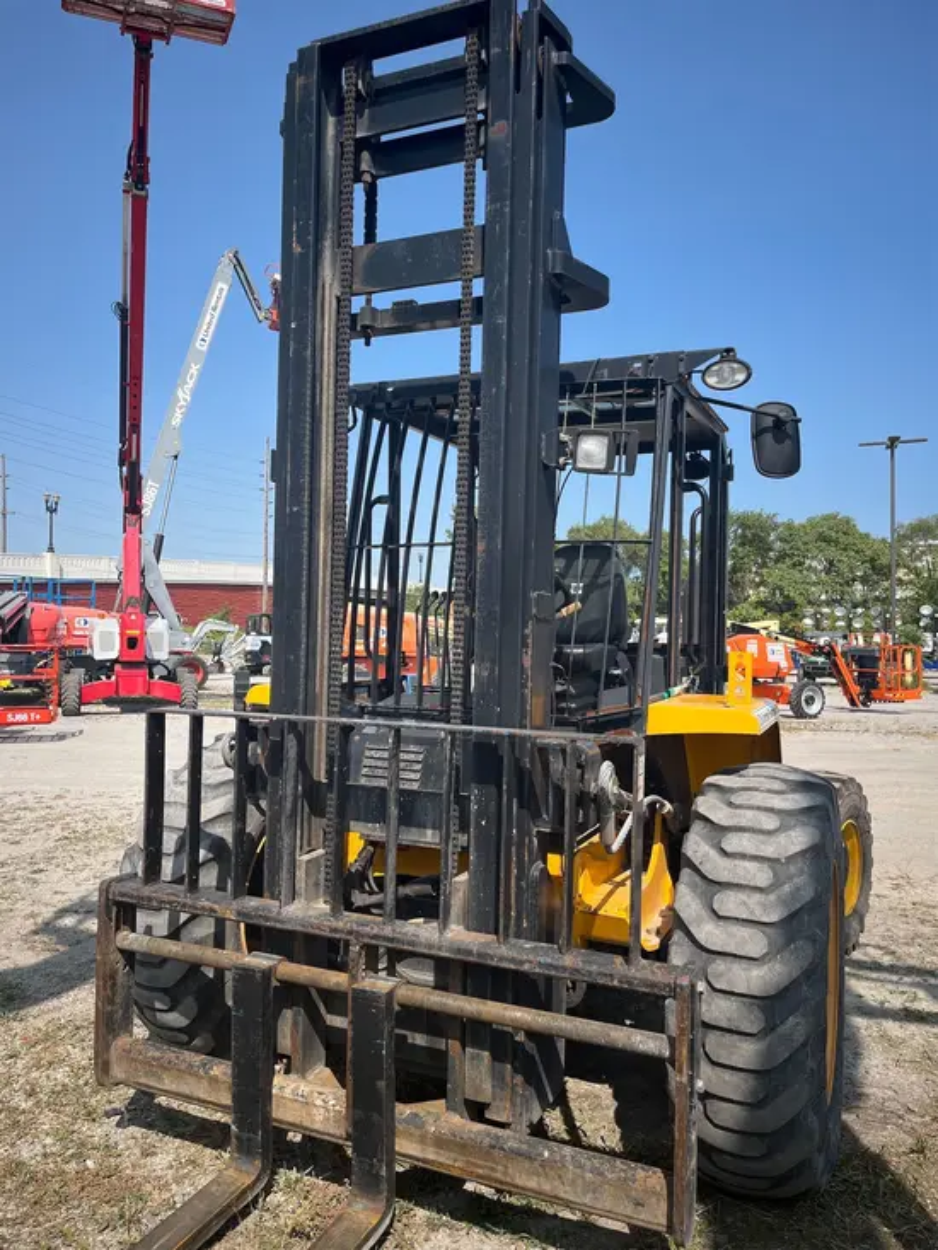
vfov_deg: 67.3
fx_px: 939
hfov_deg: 53.1
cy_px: 625
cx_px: 469
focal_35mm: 26
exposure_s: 1/2410
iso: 50
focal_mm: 5.1
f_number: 1.6
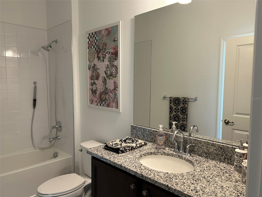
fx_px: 197
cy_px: 98
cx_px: 131
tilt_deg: -5.1
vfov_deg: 53.1
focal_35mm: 26
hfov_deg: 67.3
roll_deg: +0.1
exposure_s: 1/60
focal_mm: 5.7
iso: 64
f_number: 1.5
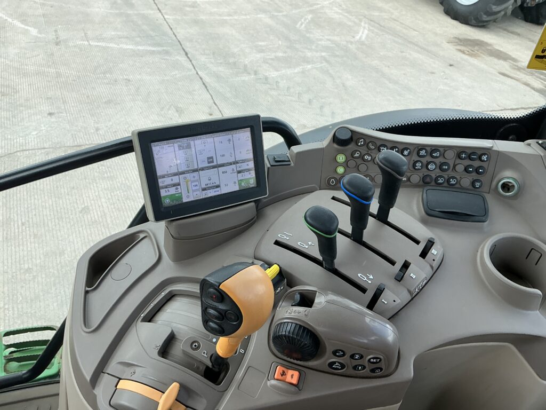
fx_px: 442
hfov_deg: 63.4
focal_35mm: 28
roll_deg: -7.4
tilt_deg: -36.1
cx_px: 273
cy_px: 205
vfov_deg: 49.7
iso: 20
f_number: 1.8
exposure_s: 1/206
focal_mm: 3
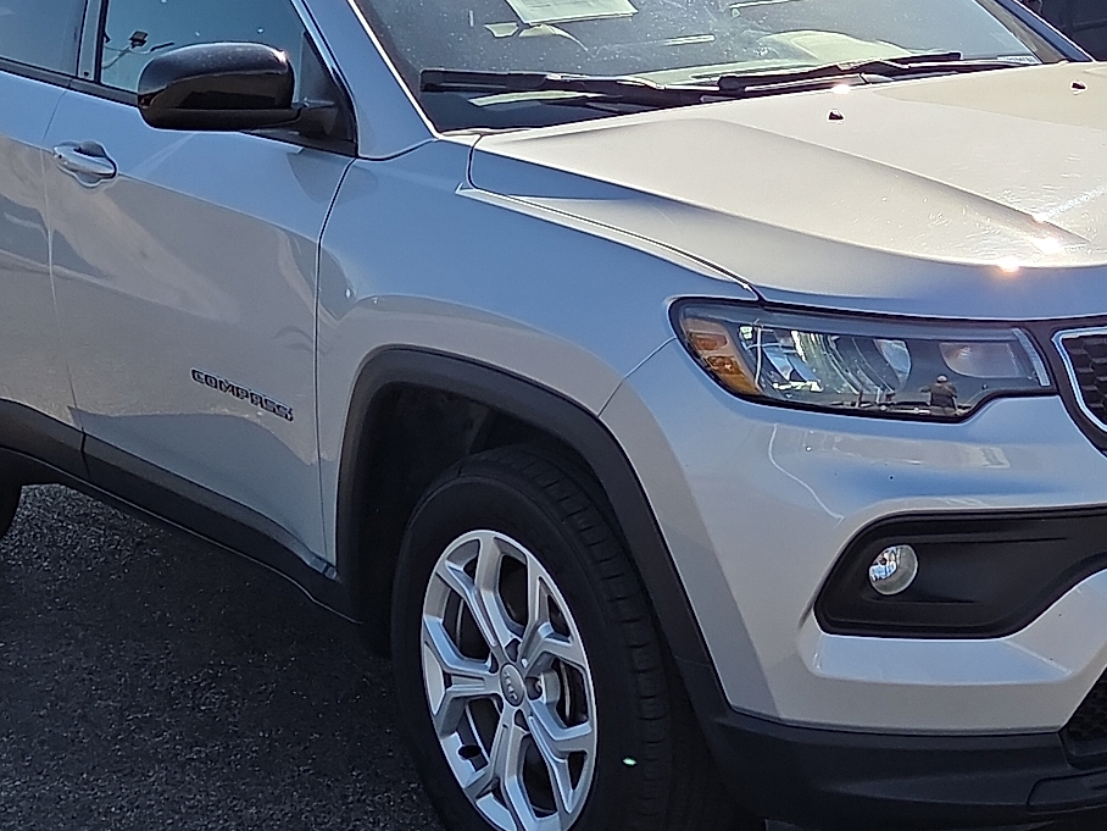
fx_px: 2366
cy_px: 377
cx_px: 679
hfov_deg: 26.3
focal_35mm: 74
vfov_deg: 19.9
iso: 25
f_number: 1.8
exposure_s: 1/3333
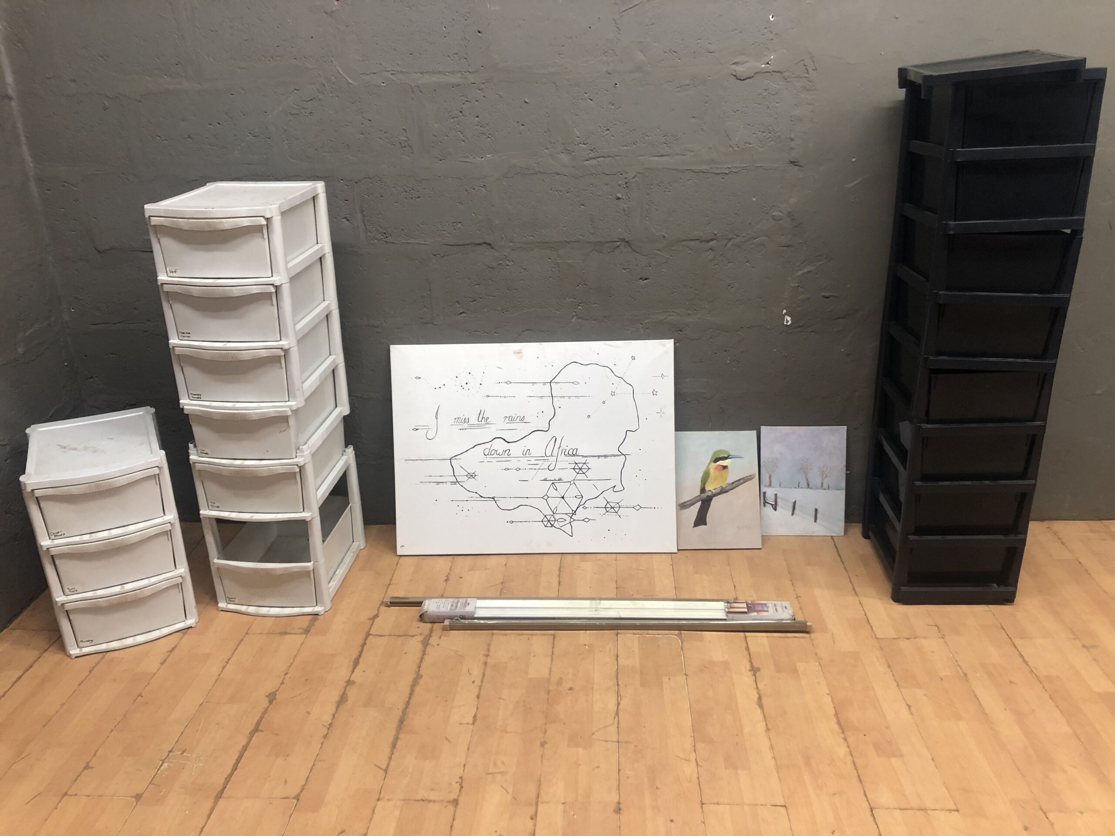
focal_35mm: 28
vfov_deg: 49.7
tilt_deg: -21.7
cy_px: 418
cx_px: 558
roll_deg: +1.6
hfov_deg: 63.4
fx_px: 902
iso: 64
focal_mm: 3.99
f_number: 1.8
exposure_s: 1/17
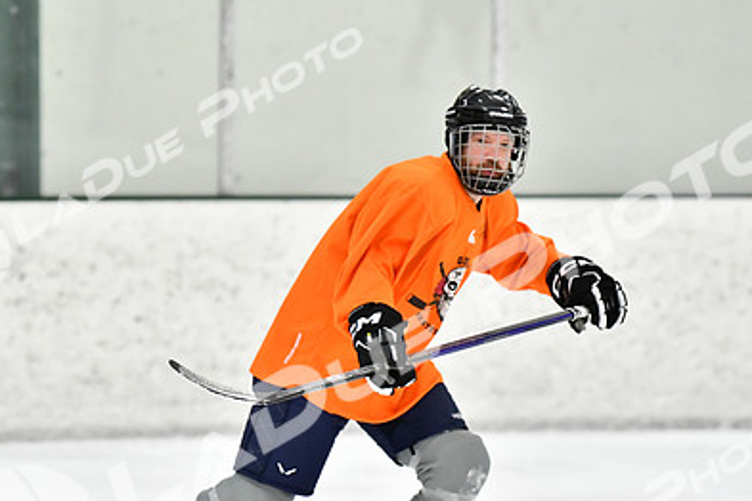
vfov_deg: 4.8
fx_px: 6016
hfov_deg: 7.2
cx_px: 364
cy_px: 355
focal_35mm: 288
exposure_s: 1/1250
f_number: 2.8
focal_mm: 130
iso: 5000
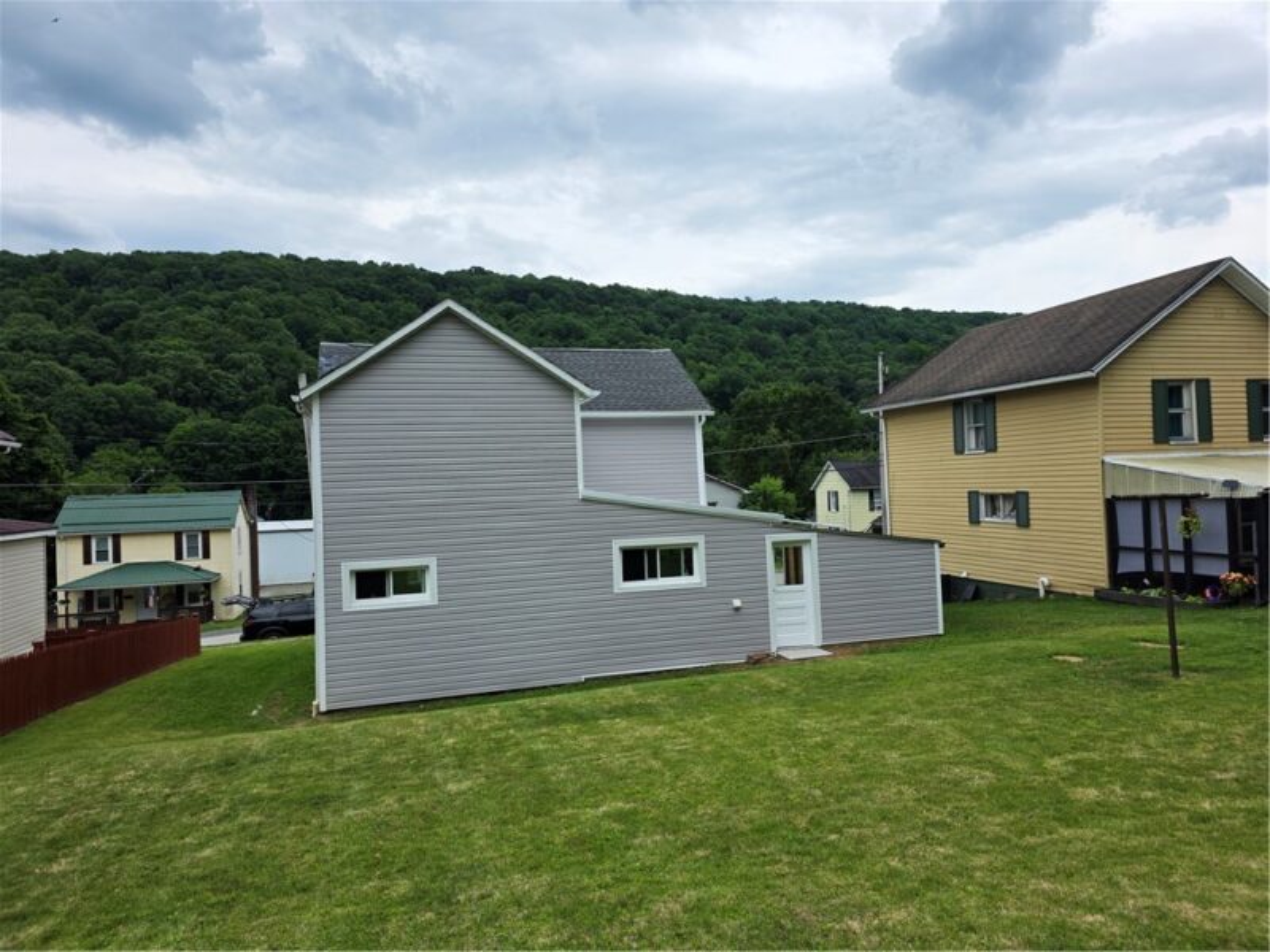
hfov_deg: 73.9
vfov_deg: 58.9
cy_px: 476
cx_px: 635
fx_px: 844
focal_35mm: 23
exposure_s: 1/4333
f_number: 1.7
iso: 80
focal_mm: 6.3
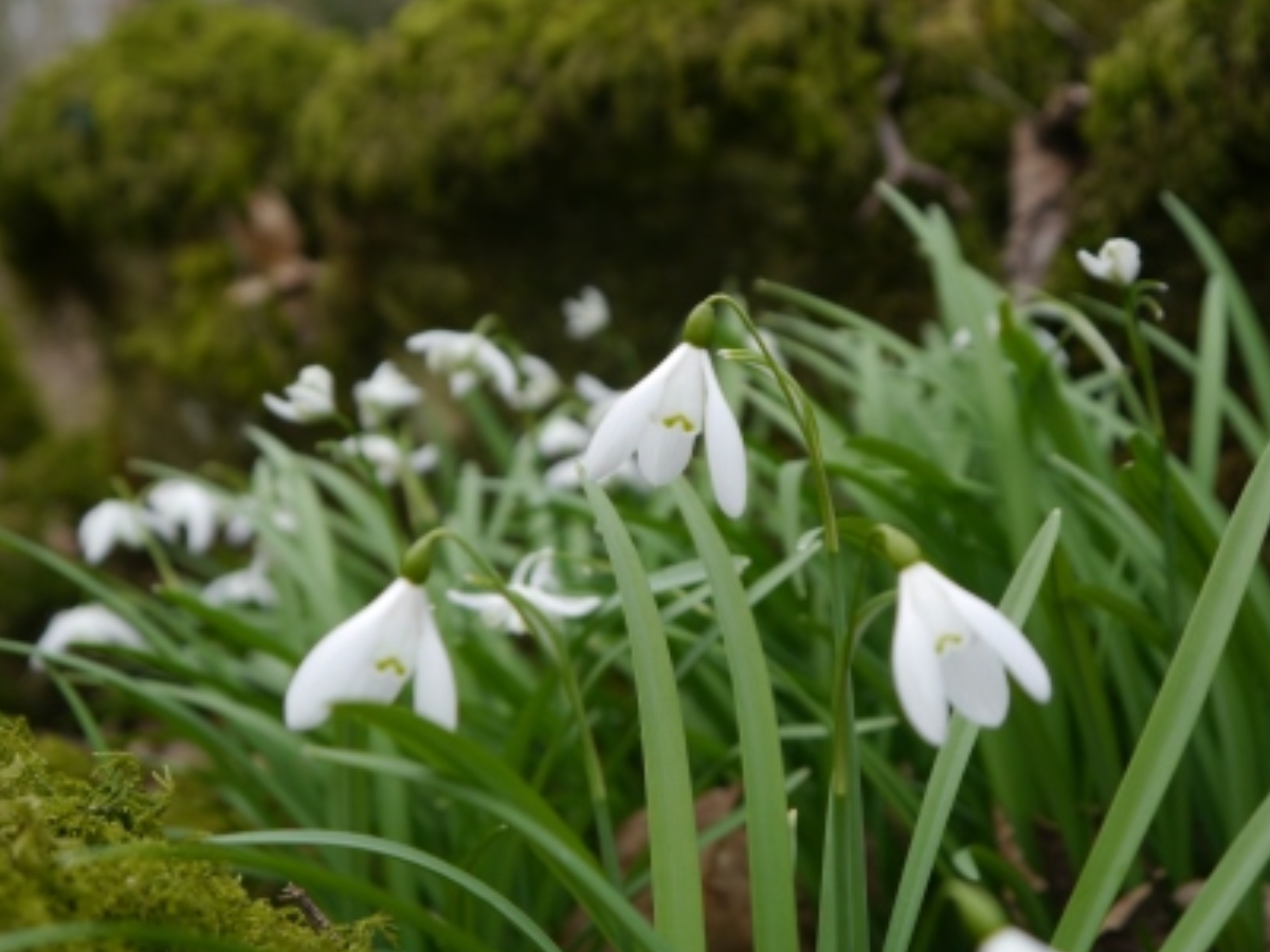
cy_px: 470
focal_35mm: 54
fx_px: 1981
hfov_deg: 35.5
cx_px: 600
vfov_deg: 27.0
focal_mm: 25
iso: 160
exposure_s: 1/160
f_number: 4.6
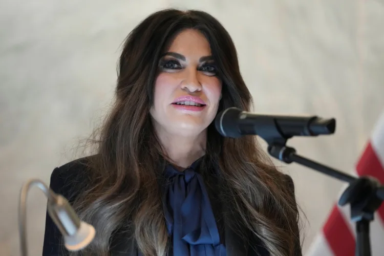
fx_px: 1867
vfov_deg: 7.8
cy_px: 128
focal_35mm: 175
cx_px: 192
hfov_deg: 11.7
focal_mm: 175
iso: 5000
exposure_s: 1/400
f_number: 2.8
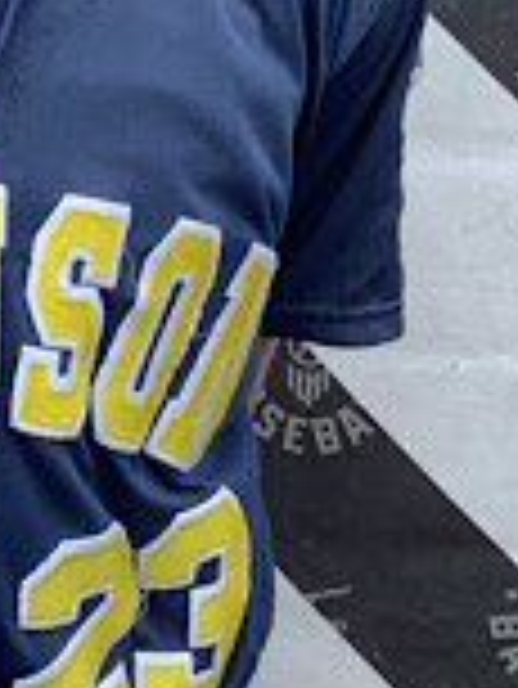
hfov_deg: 17.4
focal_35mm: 81
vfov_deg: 21.9
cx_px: -113
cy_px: -184
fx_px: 1614
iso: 25
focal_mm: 3.3
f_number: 2.4
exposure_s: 1/460
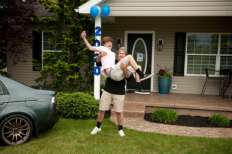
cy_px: 83
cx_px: 114
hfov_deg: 43.6
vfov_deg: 29.8
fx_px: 290
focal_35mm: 45
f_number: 5.6
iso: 500
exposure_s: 1/640
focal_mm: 40
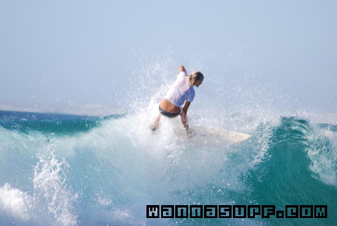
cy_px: 113
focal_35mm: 450
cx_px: 168
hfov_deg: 4.6
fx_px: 4217
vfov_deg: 3.1
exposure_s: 1/320
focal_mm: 300
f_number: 5.6
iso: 100
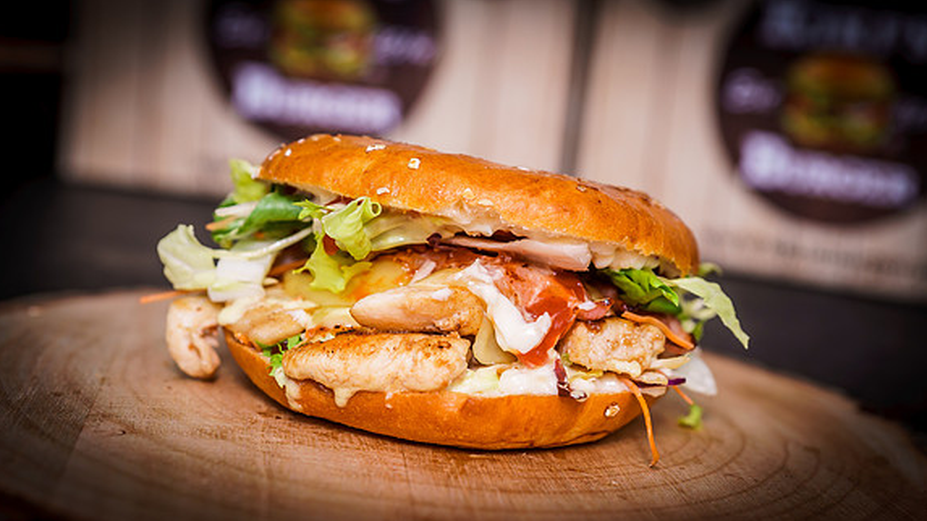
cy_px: 305
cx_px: 471
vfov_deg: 14.4
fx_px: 2064
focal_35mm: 84
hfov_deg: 25.3
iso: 100
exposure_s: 1/250
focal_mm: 70
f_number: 4
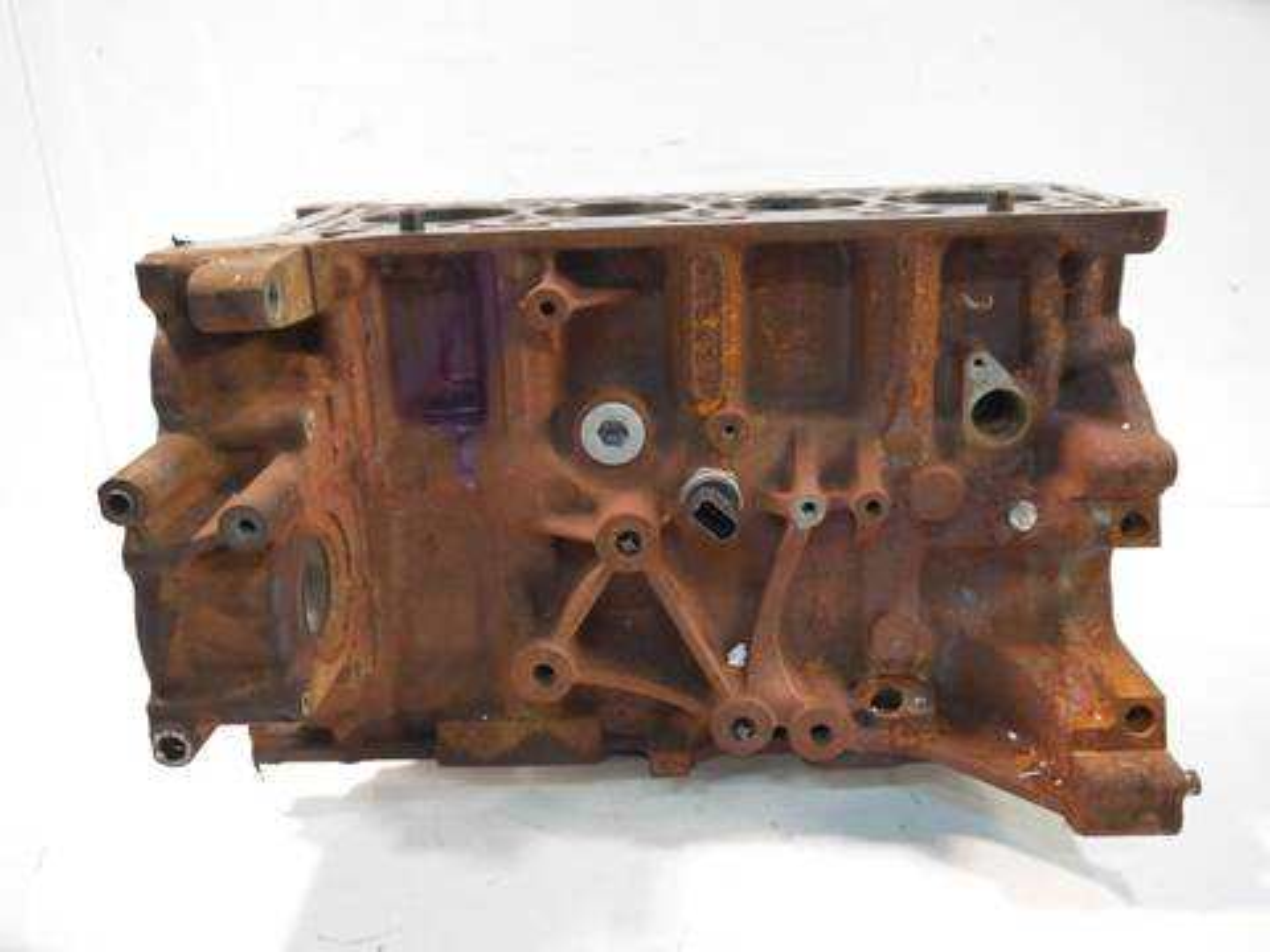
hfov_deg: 63.4
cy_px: 476
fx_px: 1027
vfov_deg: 49.7
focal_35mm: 28
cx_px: 635
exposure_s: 1/60
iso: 1250
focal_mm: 14
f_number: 3.5
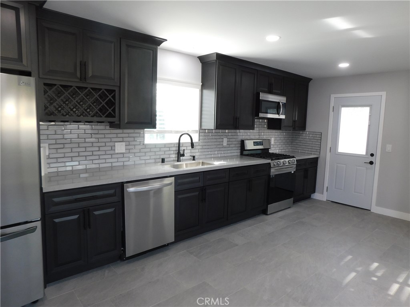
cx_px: 205
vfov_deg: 58.9
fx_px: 272
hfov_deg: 73.9
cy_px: 154
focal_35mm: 23
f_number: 3
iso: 125
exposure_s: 1/50
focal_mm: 4
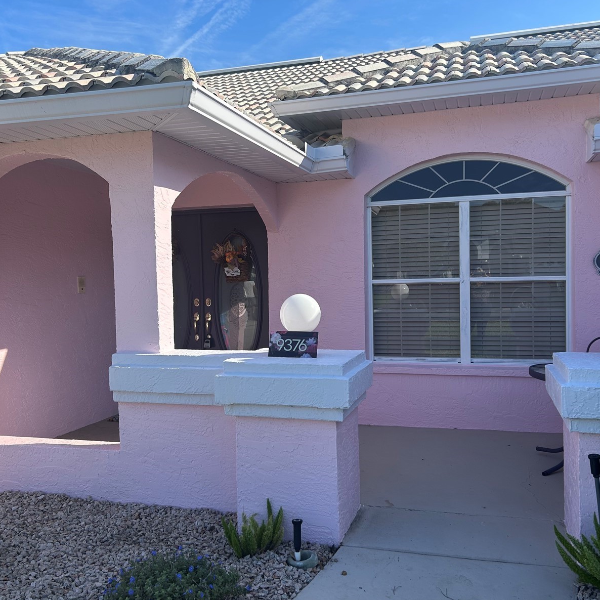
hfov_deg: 52.5
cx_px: 304
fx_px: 608
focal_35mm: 31
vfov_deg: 52.5
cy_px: 299
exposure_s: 1/2252
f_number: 1.5
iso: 50
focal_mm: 5.7
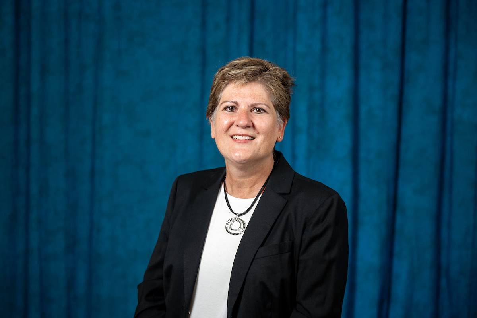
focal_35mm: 86
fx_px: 1139
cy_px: 159
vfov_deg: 15.9
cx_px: 238
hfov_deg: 23.6
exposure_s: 1/200
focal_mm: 86
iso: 500
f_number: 3.5
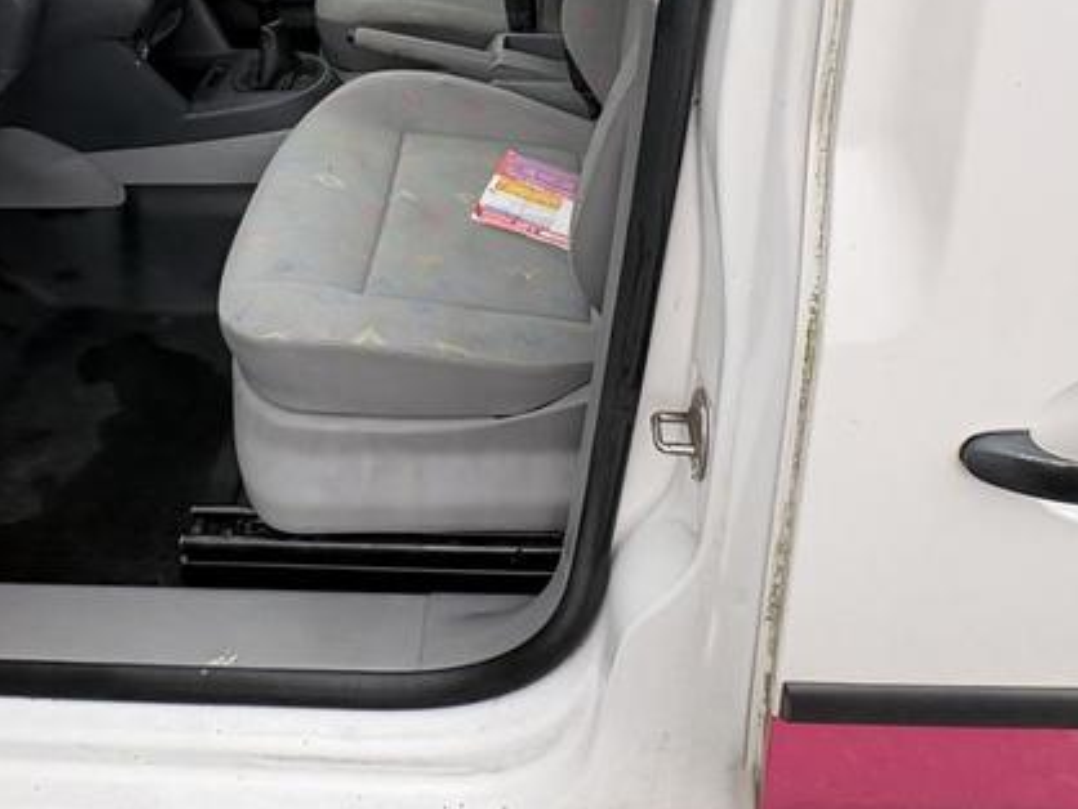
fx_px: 935
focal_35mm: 30
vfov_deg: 40.0
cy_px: -33
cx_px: 485
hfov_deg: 59.8
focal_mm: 2.22
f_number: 2.2
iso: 64
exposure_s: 1/170
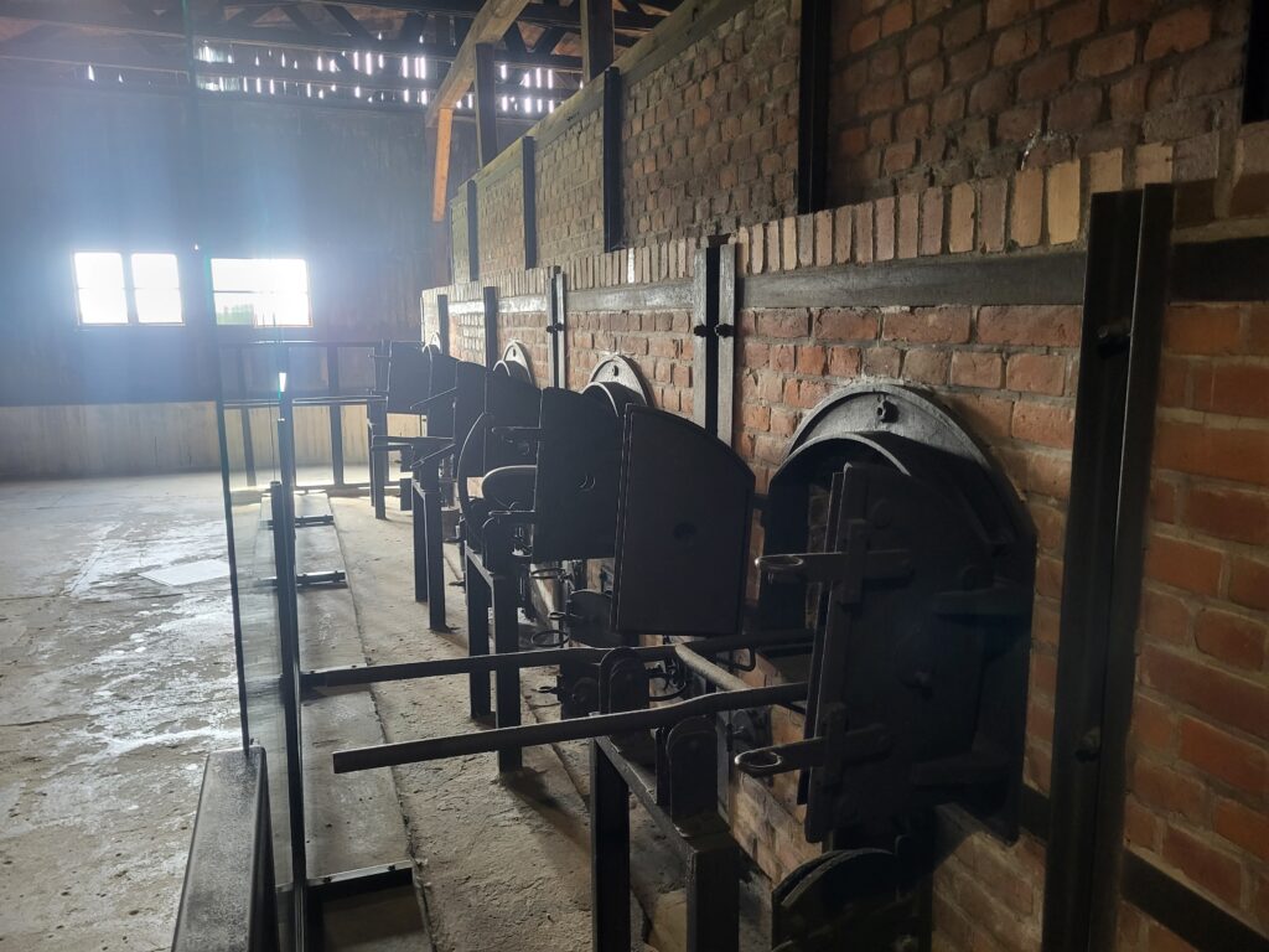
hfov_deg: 67.3
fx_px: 953
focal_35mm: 26
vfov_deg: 53.1
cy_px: 476
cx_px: 634
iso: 400
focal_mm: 5.4
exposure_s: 1/50
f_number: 1.8
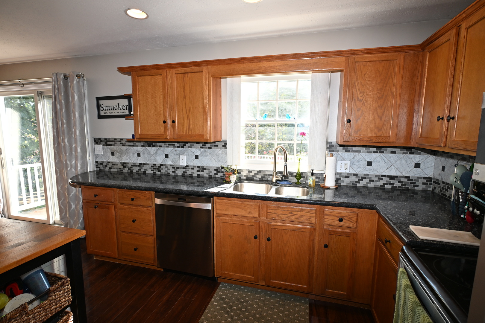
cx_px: 242
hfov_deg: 90.0
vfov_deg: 67.4
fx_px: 242
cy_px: 162
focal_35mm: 18
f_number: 4.5
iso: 200
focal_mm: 12
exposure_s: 1/80
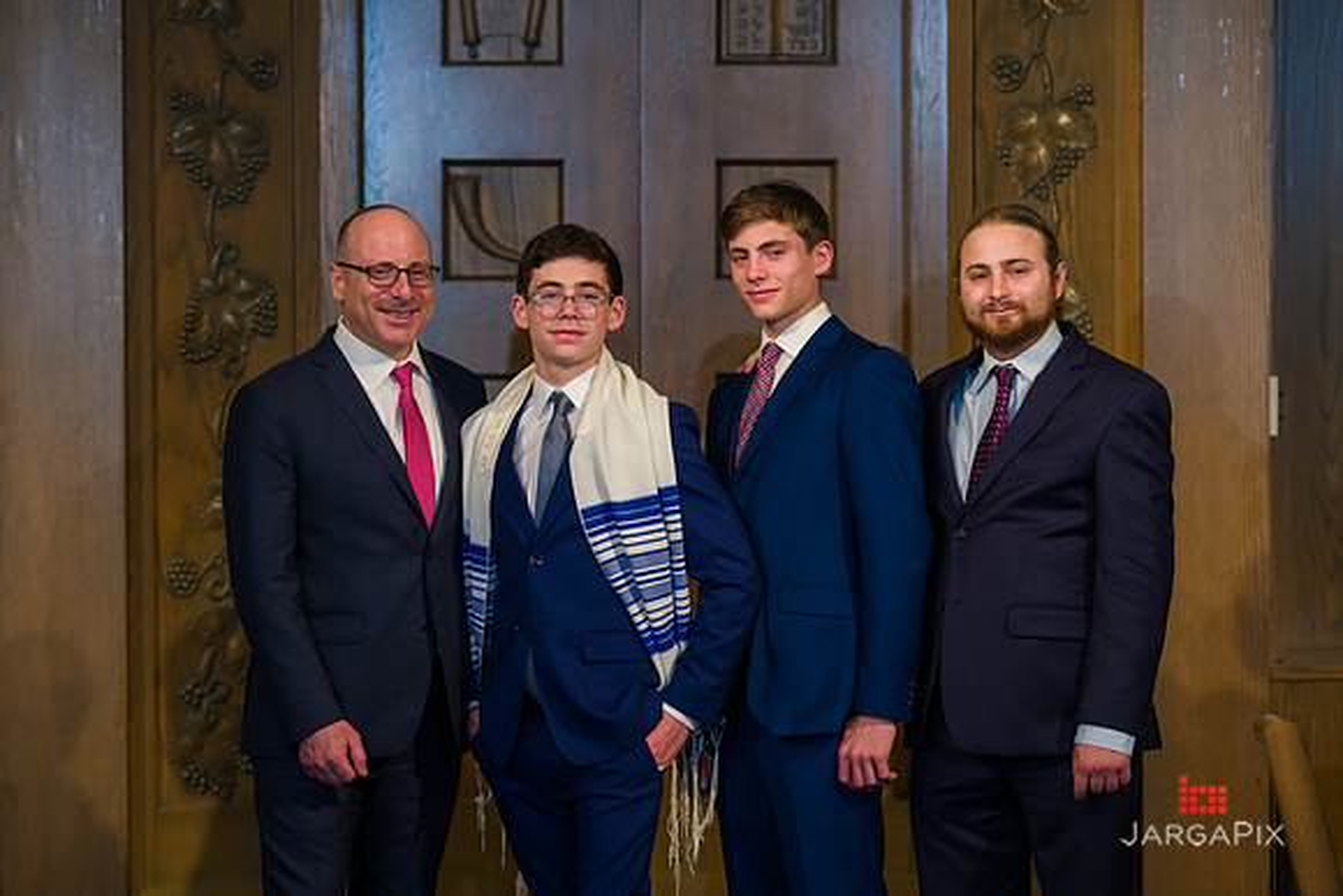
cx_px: 672
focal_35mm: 122
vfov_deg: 11.2
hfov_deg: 16.8
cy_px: 448
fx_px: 4552
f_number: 5
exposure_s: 1/200
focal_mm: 122
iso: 800
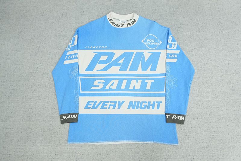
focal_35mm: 24
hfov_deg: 73.8
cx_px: 120
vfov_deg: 53.1
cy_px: 80
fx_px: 161
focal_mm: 16
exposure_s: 1/160
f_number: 8
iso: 1000
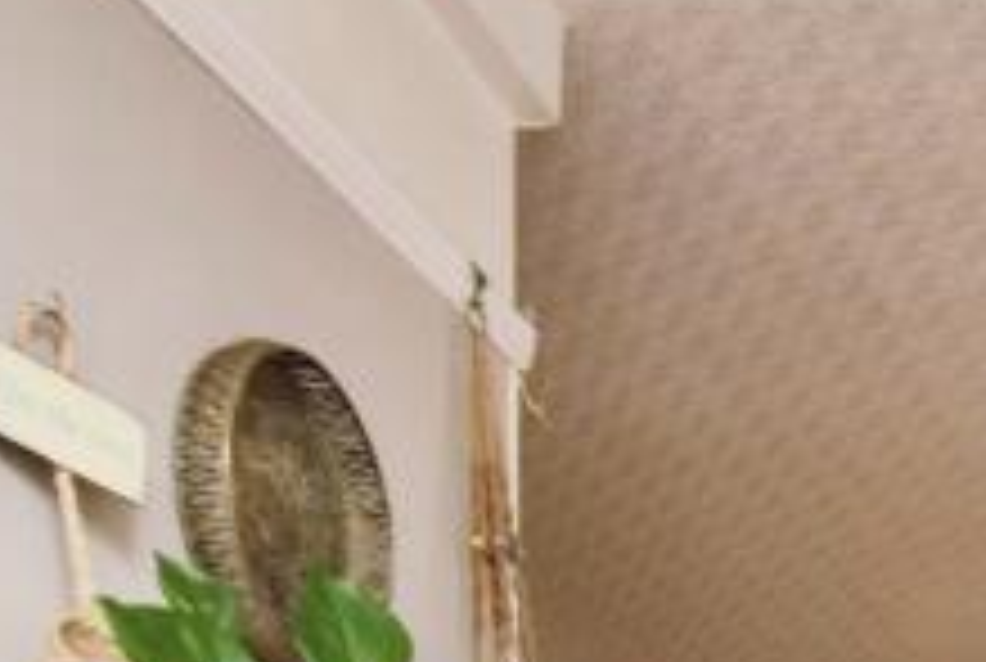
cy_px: 1189
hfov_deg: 24.7
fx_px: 1921
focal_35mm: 70
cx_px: 1315
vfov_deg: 16.4
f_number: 9
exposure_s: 1/20
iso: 400
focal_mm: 10
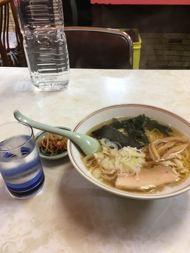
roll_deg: +4.5
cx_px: 95
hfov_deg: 48.2
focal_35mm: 29
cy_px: 126
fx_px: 212
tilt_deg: -38.6
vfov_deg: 61.7
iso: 80
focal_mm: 4.15
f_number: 2.2
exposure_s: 1/30
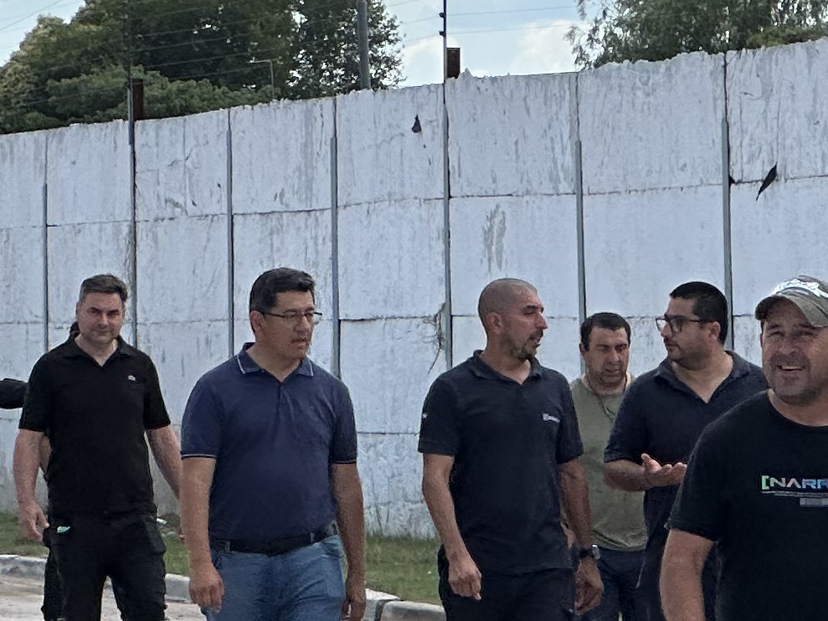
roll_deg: +0.9
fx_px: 7512
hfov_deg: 6.2
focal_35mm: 314
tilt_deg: +0.5
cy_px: 240
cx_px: 1252
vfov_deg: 4.7
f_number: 2.8
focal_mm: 9
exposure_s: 1/763
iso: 32
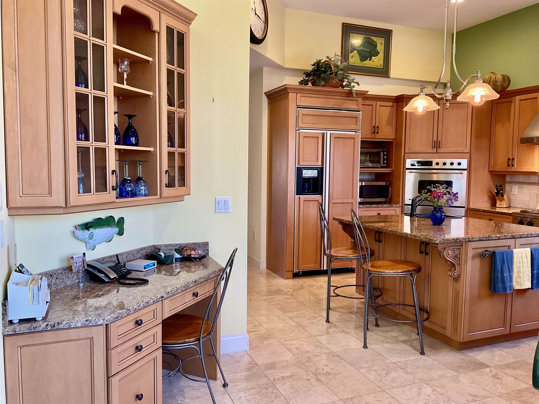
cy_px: 202
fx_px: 452
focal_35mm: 29
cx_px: 270
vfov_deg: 48.2
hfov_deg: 61.7
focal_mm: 3
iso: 125
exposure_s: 1/60
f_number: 1.8
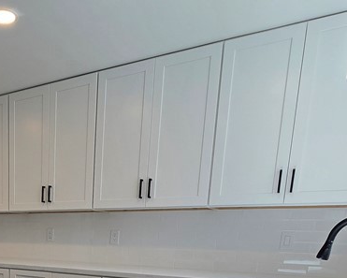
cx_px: 33
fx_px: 360
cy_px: 315
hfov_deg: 46.4
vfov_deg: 35.4
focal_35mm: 35
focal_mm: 2.2
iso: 50
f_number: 2.2
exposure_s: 1/170
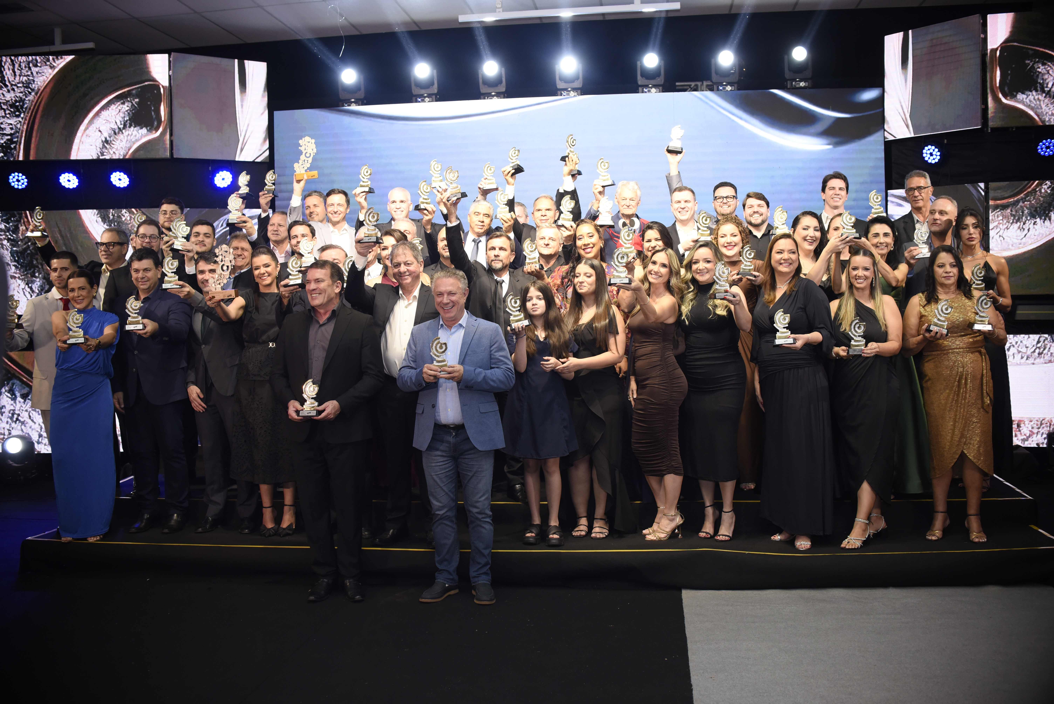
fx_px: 1025
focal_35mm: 35
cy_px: 352
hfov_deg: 54.4
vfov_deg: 37.9
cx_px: 527
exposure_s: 1/160
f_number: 3.5
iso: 2000
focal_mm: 35
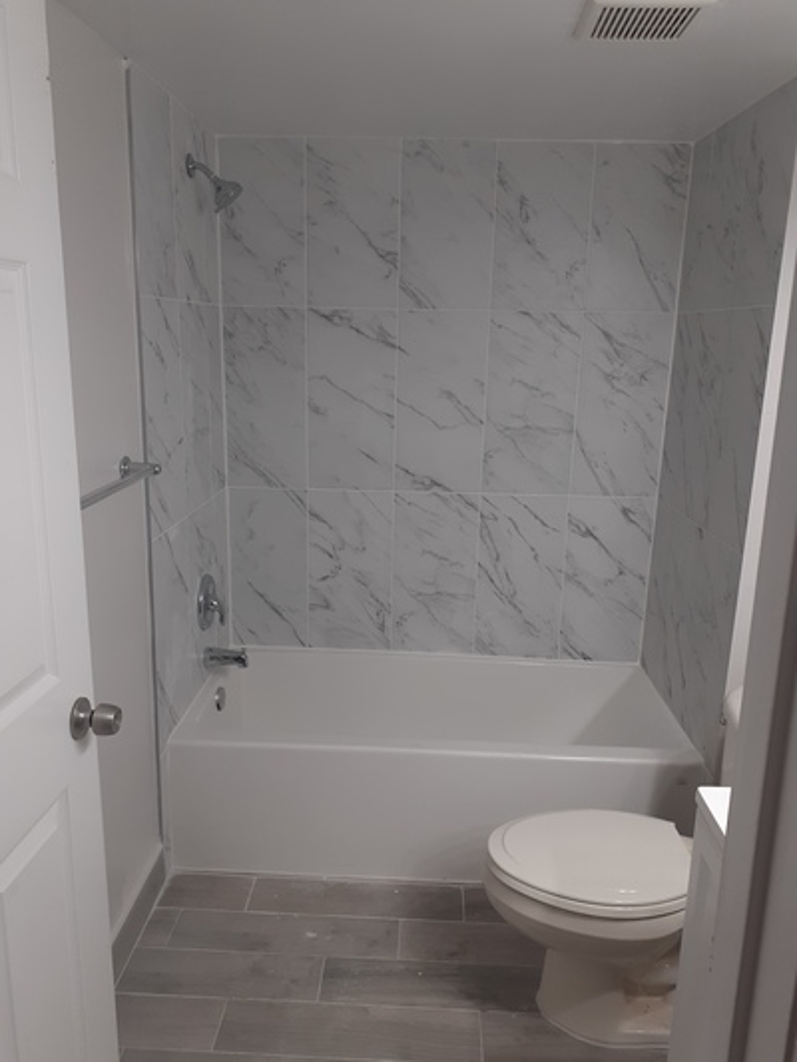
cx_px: 398
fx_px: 829
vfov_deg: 65.3
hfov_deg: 51.4
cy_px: 531
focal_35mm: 27
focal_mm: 3.6
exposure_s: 1/60
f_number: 1.9
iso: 50
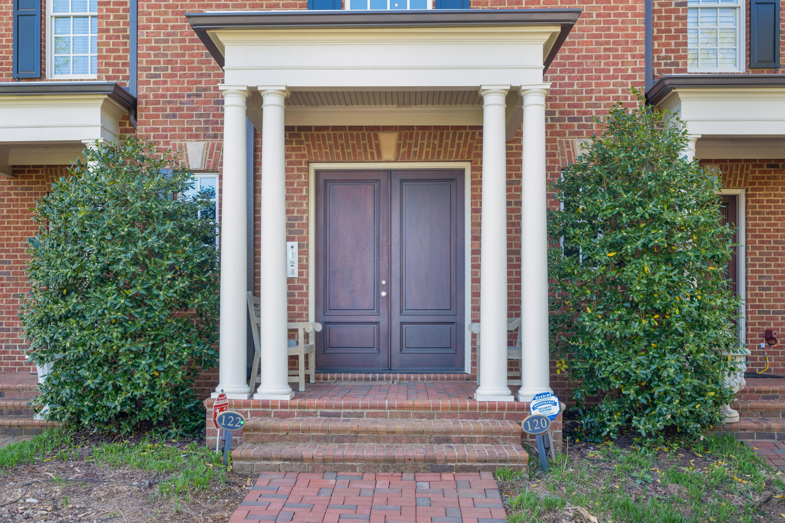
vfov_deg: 37.8
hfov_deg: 54.4
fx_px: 763
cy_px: 262
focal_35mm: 35
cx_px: 392
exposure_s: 1/60
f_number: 7.1
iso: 320
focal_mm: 35
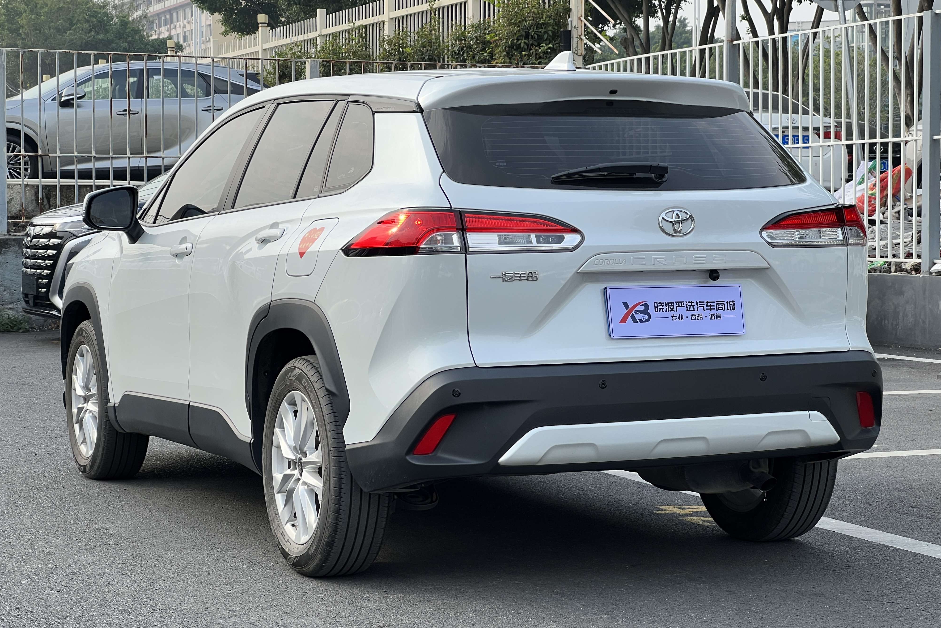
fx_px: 2117
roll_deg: +0.7
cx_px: 467
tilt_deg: -3.0
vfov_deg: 16.9
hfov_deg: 25.1
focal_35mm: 81
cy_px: 316
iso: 32
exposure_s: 1/228
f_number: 2.8
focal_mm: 9
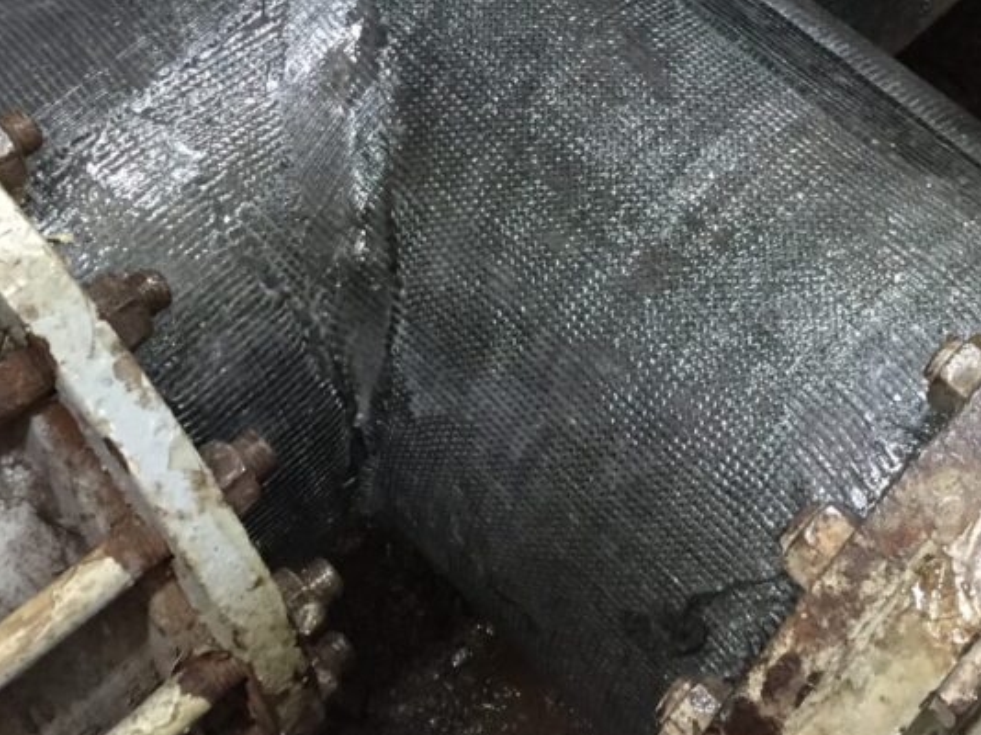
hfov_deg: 33.2
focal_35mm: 58
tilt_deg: -52.2
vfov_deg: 24.5
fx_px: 1643
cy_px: 86
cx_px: 561
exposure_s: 1/20
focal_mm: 4.15
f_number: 2.2
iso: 250
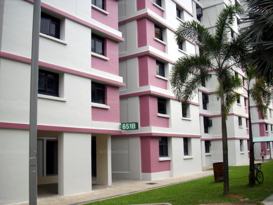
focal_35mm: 37
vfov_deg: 38.6
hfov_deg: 50.2
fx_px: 292
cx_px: 136
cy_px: 102
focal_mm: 6.2
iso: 103
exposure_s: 1/125
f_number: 2.8
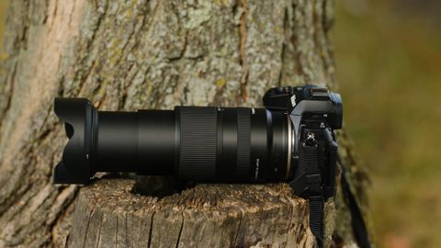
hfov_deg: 13.6
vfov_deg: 7.7
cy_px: 110
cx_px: 246
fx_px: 1843
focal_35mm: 158
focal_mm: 90
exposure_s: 1/2000
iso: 200
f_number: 2
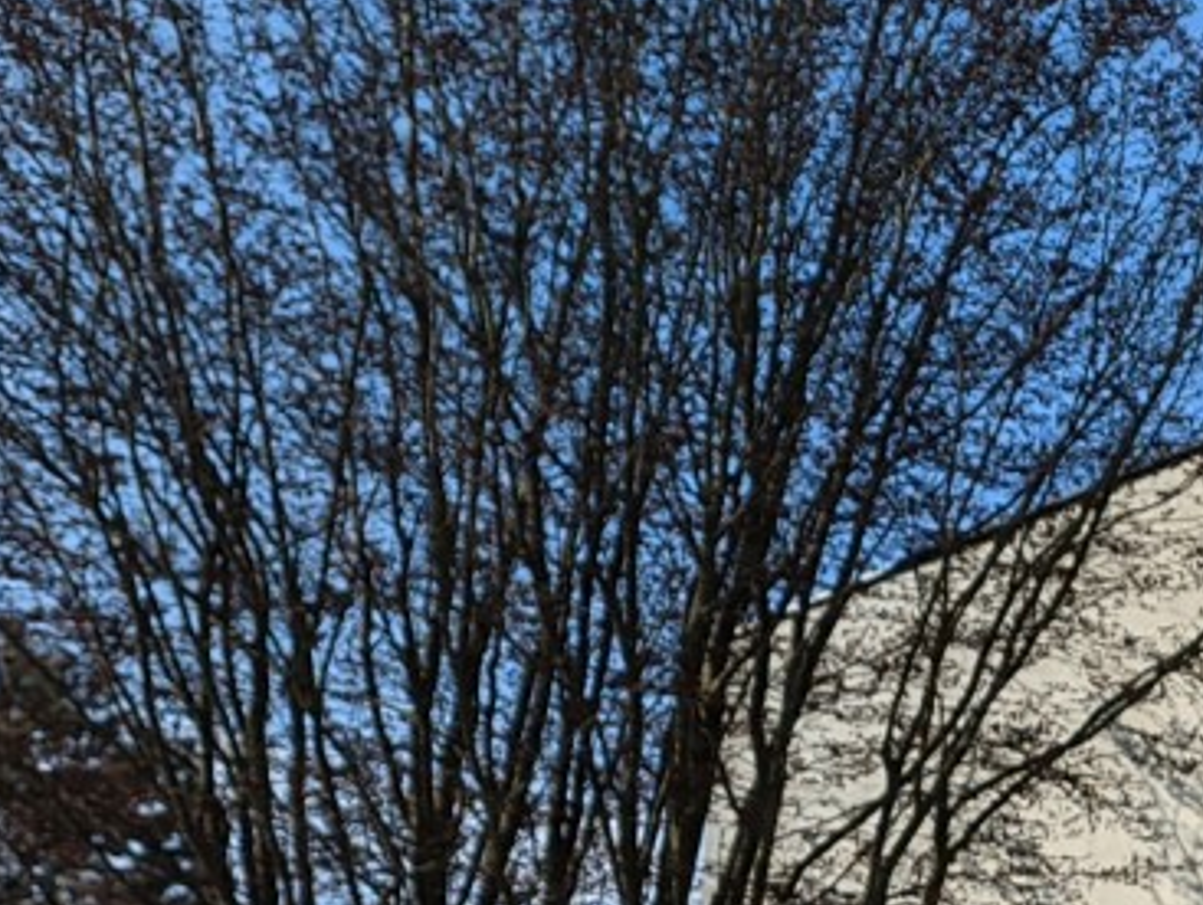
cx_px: 1491
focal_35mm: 98
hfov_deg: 18.8
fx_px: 3409
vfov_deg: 14.6
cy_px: 1135
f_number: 1.75
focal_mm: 5.96
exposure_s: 1/860
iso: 50
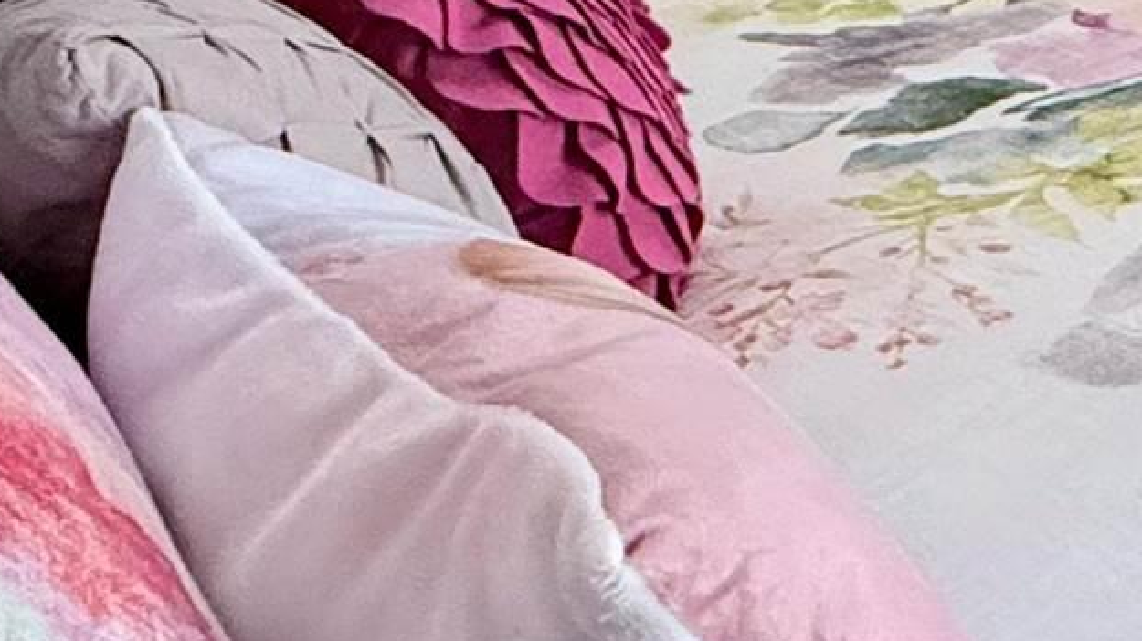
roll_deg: +0.1
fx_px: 2270
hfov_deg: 23.3
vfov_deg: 14.1
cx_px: 1668
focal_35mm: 75
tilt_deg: -5.2
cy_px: -535
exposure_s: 1/60
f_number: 2.2
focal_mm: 2.22
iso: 400
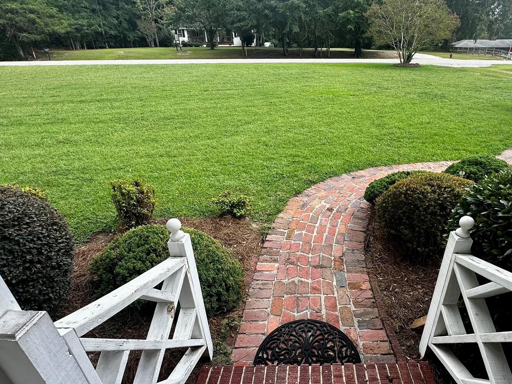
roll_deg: +1.4
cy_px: 207
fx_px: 311
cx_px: 305
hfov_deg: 78.2
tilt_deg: -27.8
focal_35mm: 21
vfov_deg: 63.4
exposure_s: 1/479
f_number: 2.2
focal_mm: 2.22
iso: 40
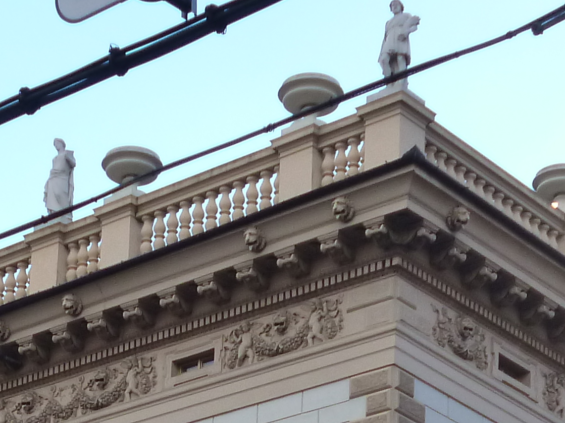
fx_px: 2269
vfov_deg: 10.1
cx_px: 158
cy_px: 735
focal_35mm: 139
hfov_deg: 14.2
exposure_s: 1/400
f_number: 3.5
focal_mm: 6.4
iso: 160
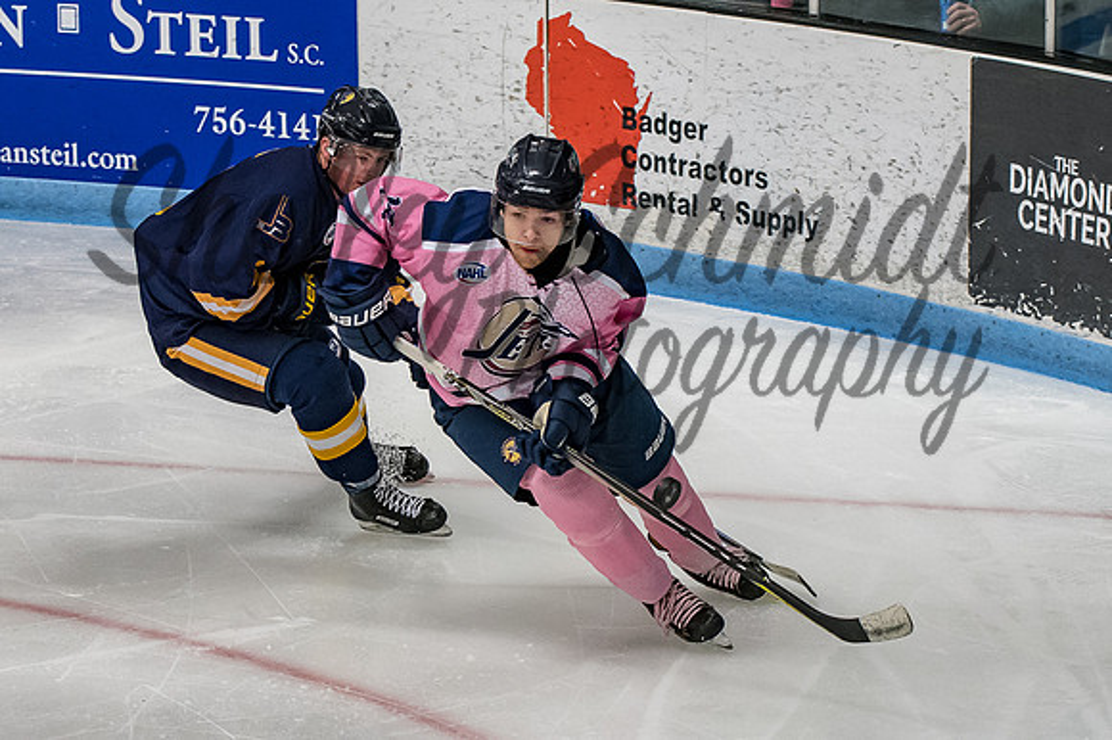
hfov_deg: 13.0
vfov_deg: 8.7
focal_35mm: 157
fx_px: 4860
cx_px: 460
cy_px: 319
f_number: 4
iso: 2500
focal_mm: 70
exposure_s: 1/800
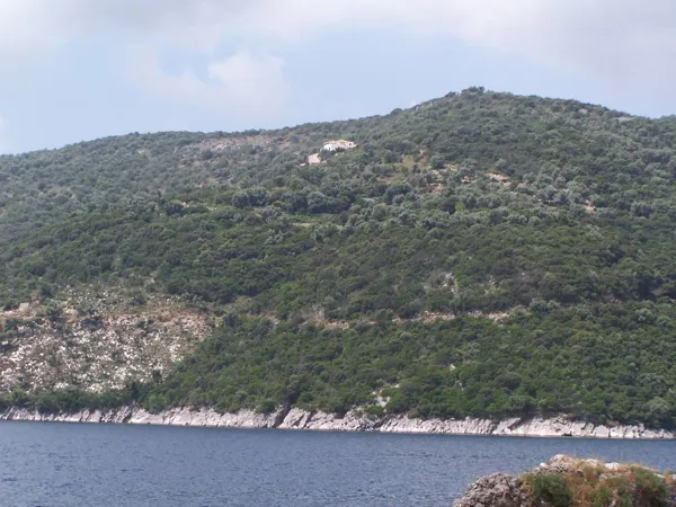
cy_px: 254
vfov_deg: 18.0
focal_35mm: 82
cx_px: 338
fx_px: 1601
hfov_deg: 23.8
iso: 80
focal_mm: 13.7
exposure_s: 1/640
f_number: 4.5
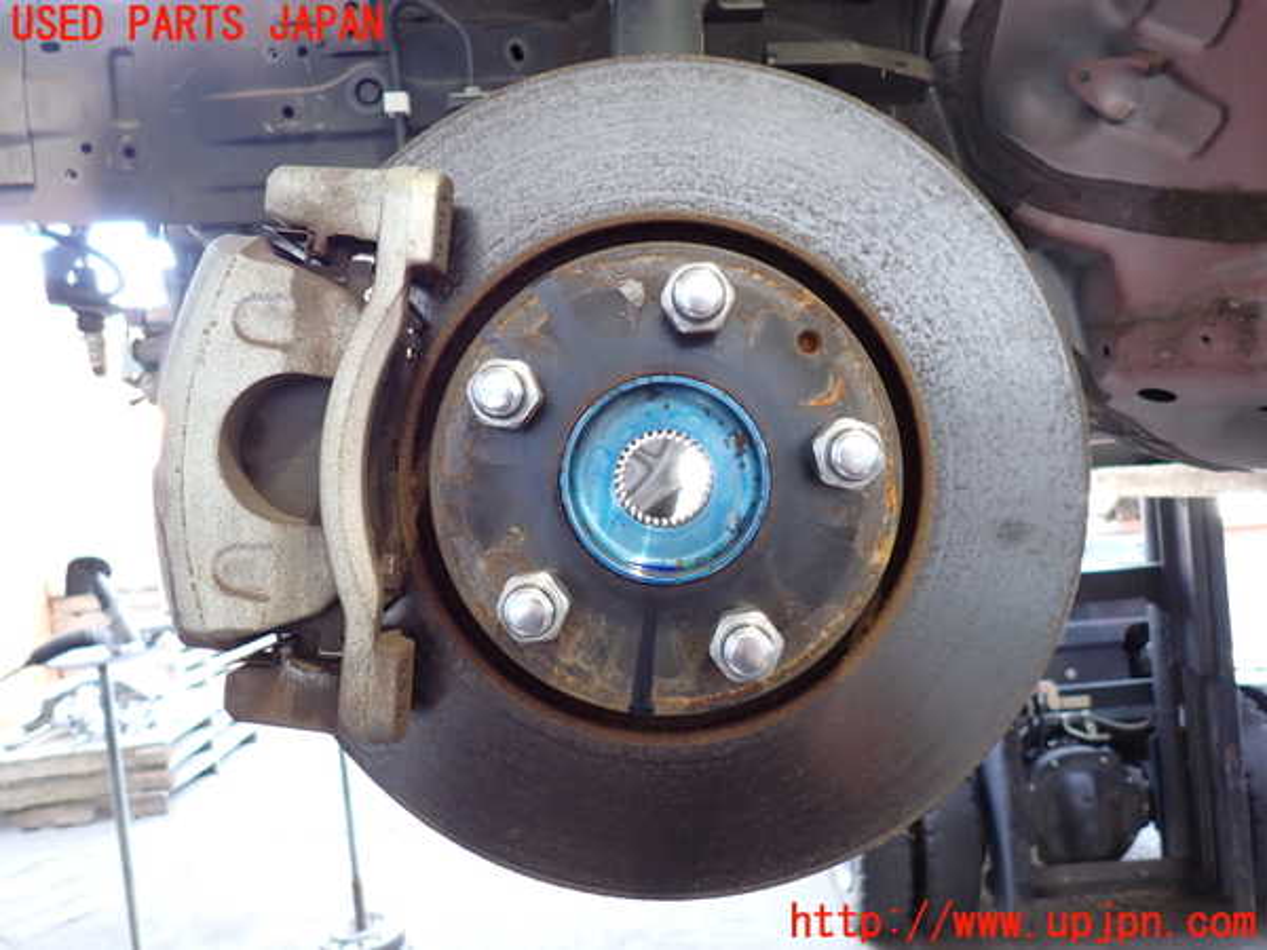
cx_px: 634
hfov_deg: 69.4
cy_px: 475
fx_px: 915
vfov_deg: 54.9
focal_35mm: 25
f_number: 2
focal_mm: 4.5
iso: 200
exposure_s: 1/40
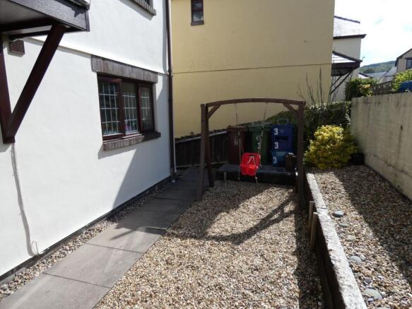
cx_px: 206
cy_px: 154
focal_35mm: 20
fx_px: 238
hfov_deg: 81.8
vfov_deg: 66.0
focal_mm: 3.6
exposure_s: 1/1000
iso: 80
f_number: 3.5
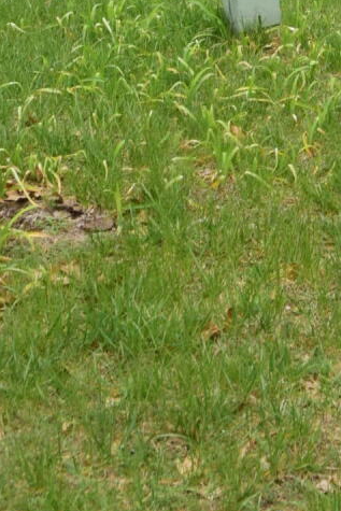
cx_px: 251
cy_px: -351
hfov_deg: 9.9
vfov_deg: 13.5
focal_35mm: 139
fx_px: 1973
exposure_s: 1/500
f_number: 11
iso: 400
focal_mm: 22
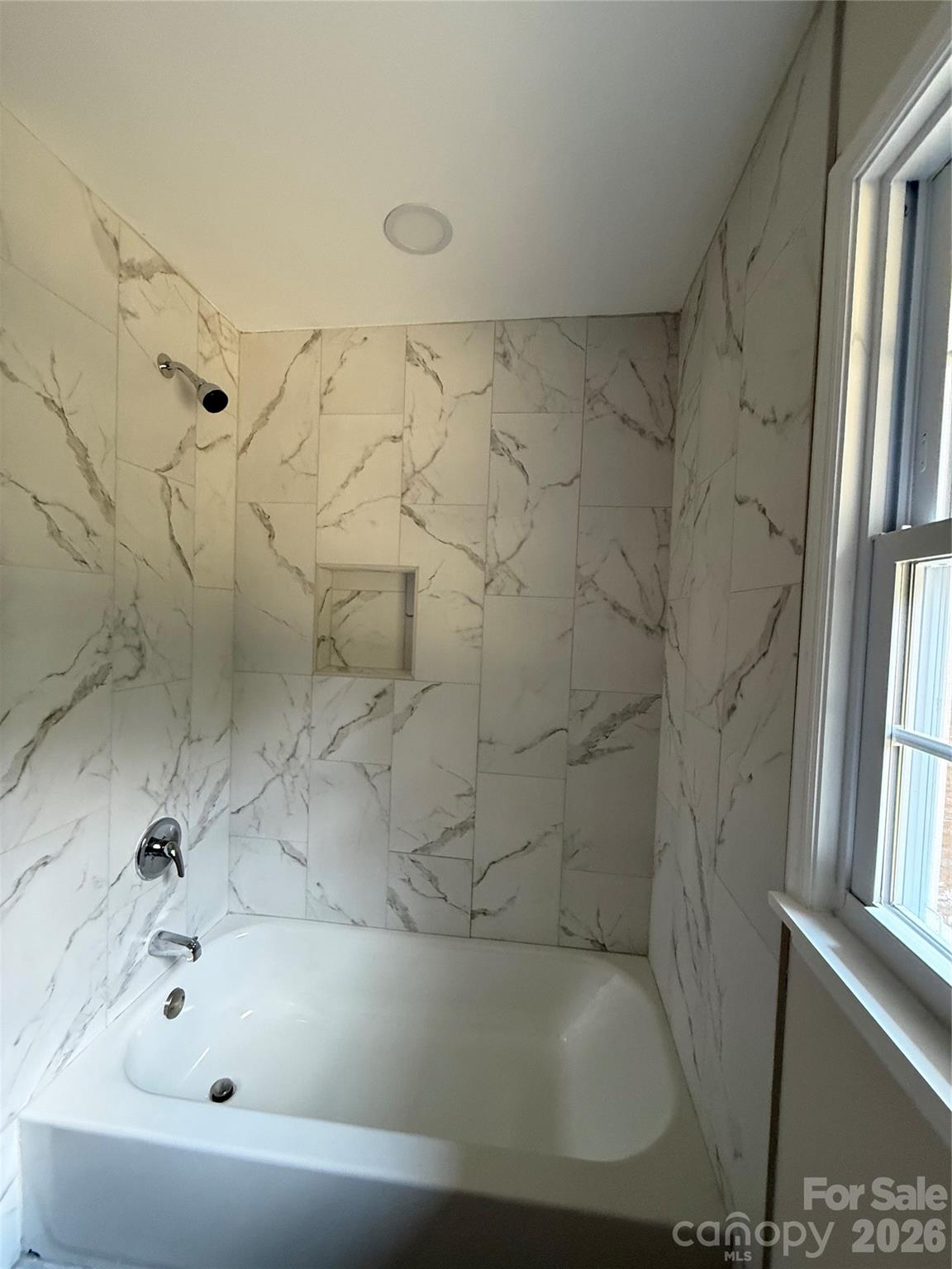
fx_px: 513
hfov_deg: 85.7
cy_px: 634
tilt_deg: -1.8
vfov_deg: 102.1
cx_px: 476
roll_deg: -2.7
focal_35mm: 14
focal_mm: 2.22
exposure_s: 1/60
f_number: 2.2
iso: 400
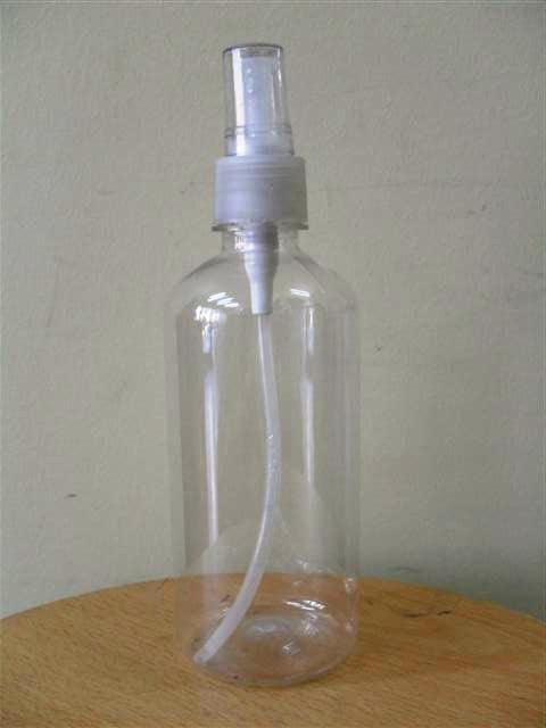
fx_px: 799
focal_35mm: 38
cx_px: 273
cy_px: 364
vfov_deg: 49.0
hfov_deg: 37.7
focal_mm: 6.3
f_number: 2.8
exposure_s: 1/30
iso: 160
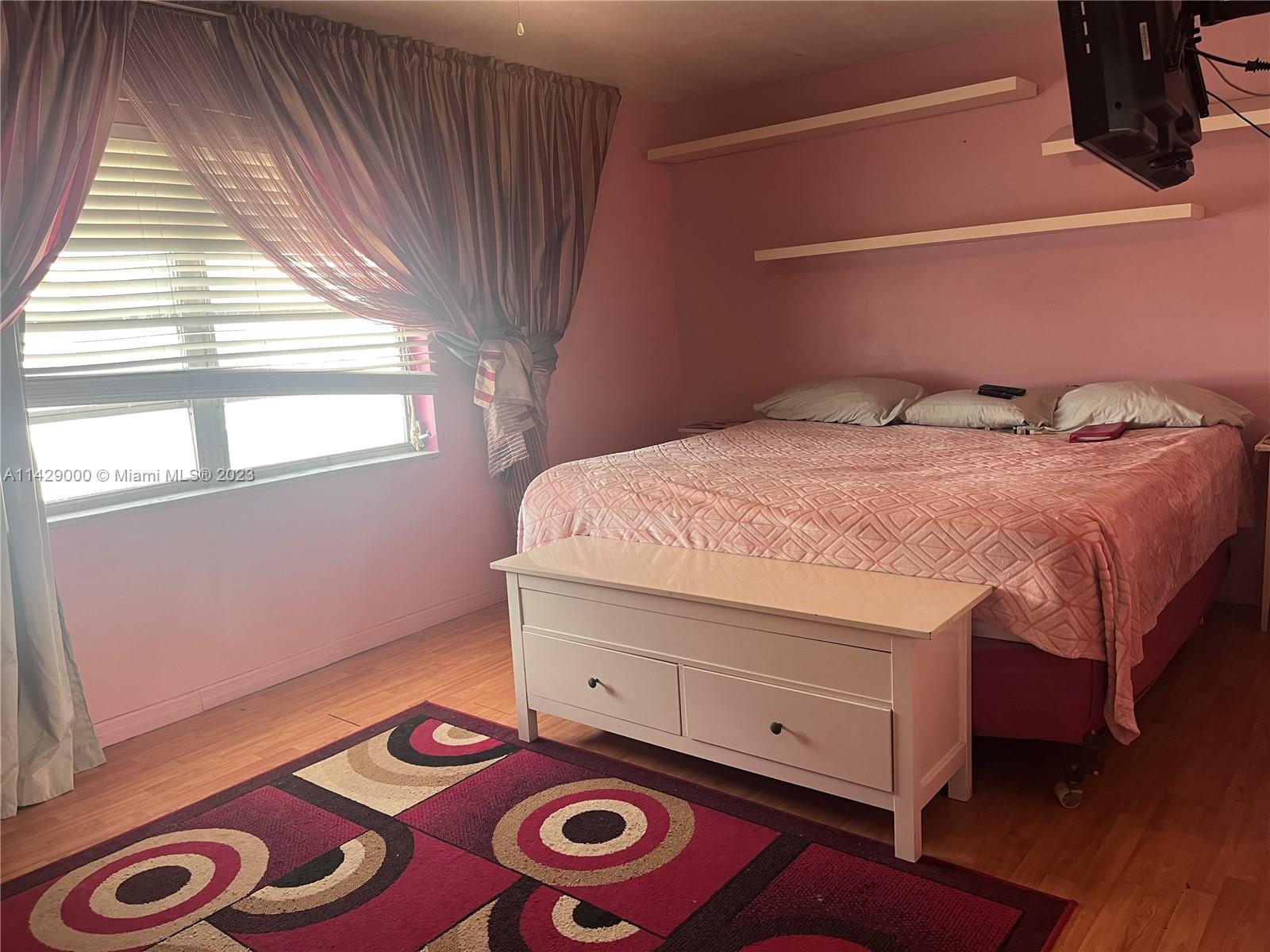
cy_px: 476
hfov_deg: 67.3
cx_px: 635
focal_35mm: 26
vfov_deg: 53.1
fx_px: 954
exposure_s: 1/60
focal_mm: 5.1
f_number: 1.6
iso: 100
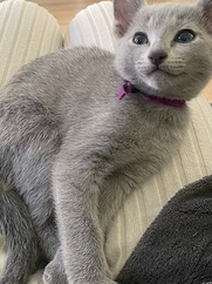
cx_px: 103
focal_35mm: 43
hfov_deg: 33.5
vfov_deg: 43.8
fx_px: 352
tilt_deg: -30.9
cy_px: 124
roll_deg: +2.8
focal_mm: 4.25
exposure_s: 1/56
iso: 500
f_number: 1.8
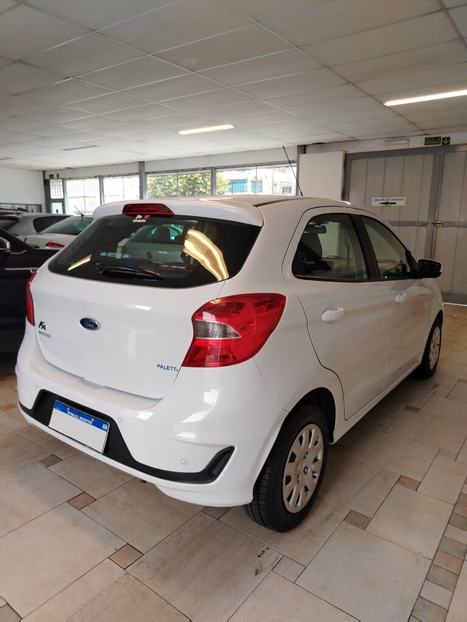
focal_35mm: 24
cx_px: 234
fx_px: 432
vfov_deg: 71.6
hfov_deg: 56.8
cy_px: 311
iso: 328
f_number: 1.75
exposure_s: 1/50
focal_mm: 5.25
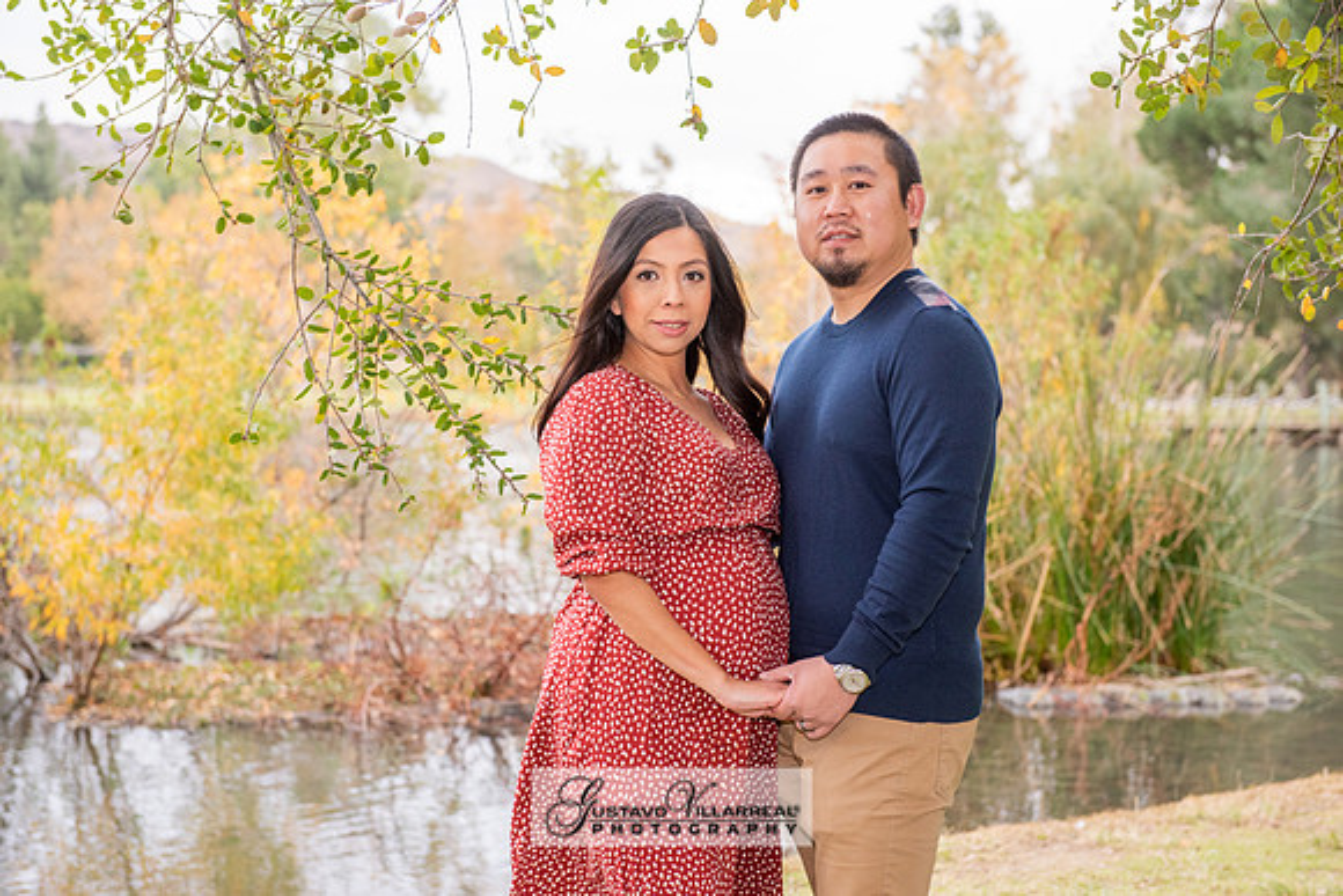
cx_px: 672
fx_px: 2612
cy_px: 448
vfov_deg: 19.5
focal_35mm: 70
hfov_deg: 28.8
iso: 800
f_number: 5
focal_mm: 70
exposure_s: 1/125
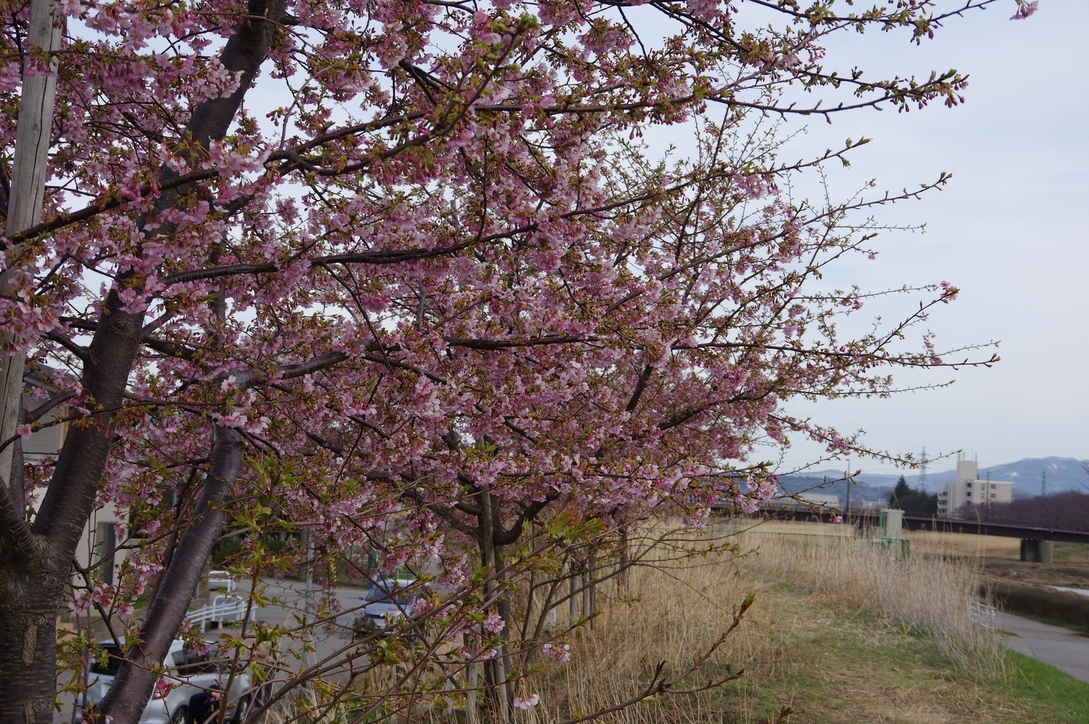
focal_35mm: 60
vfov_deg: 22.6
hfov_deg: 33.4
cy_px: 362
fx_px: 1813
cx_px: 544
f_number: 8
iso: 100
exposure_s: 1/250
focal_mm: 40
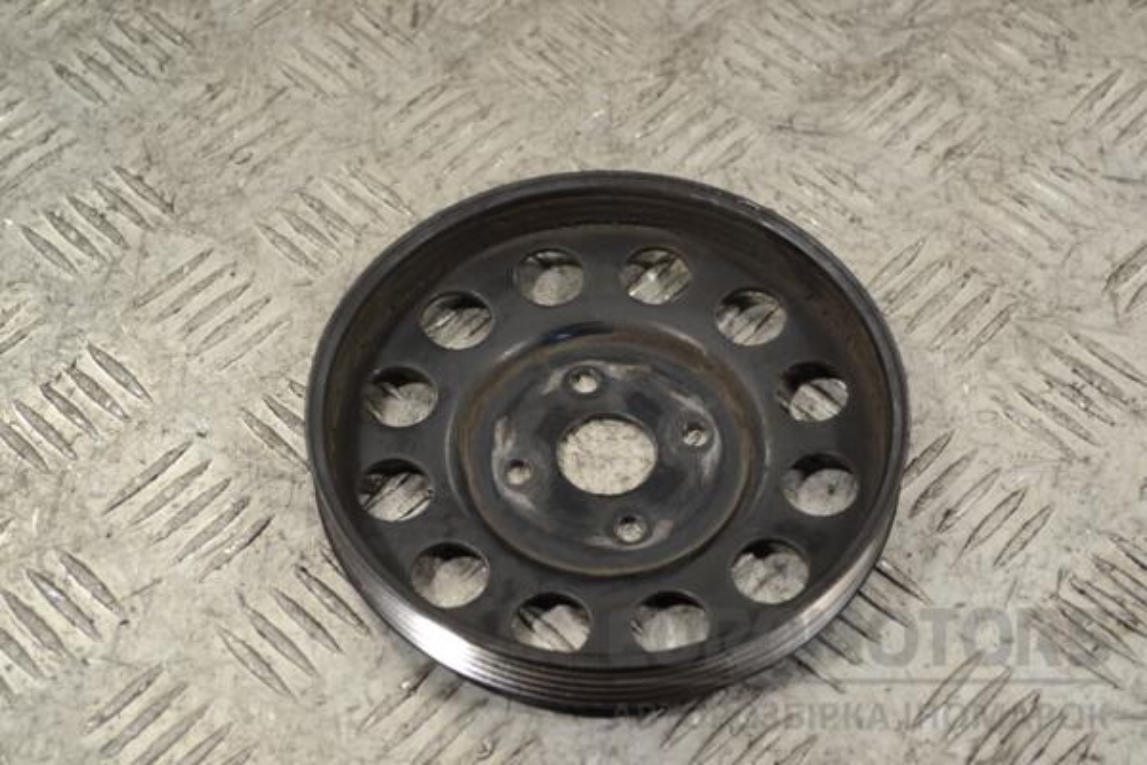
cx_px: 574
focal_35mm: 66
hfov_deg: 30.5
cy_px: 382
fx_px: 2103
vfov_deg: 20.6
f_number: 5.3
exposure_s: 1/30
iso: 200
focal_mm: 44
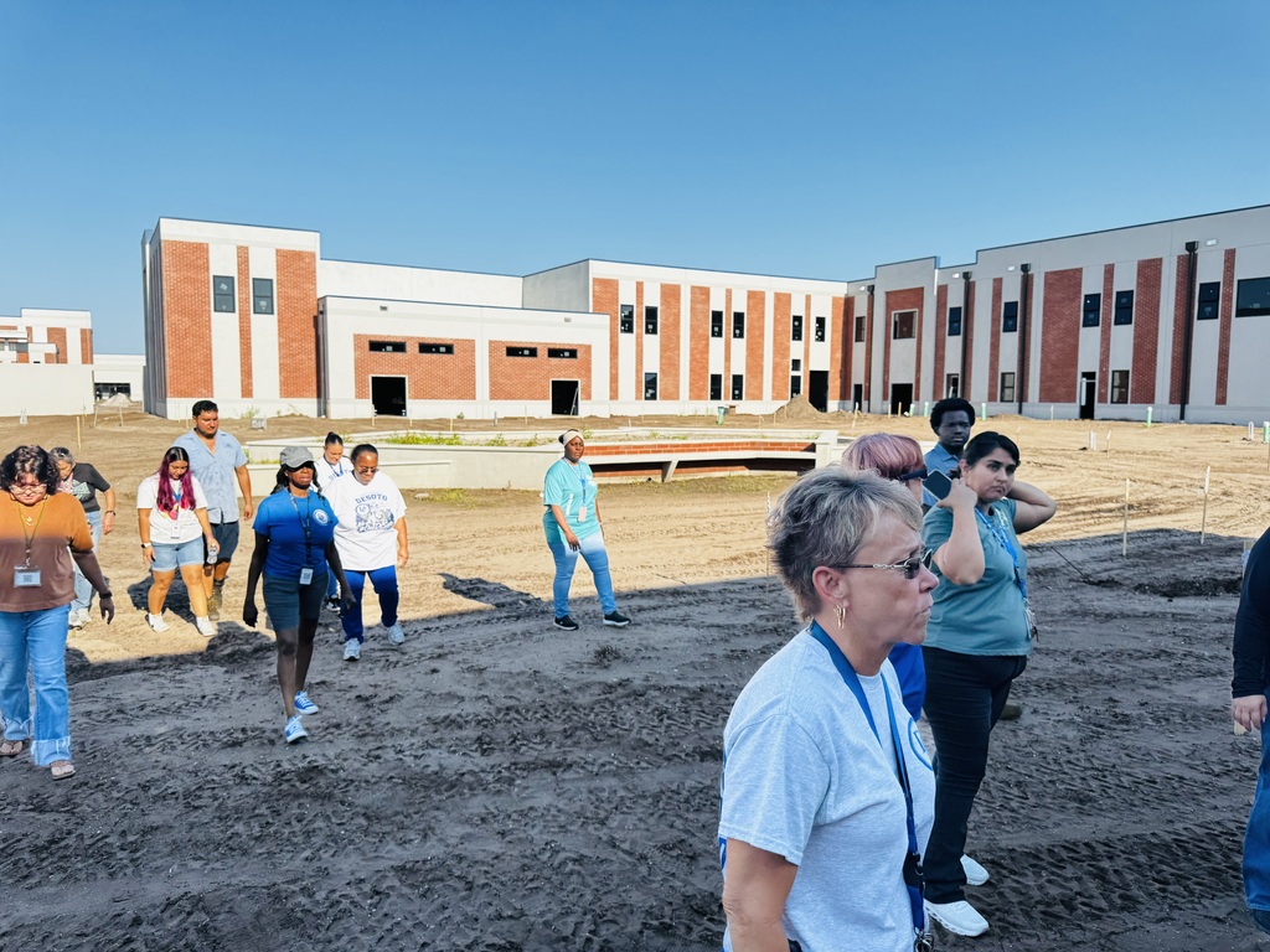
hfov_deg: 71.6
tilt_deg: -4.2
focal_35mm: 24
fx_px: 881
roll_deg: -0.8
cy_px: 476
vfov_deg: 56.8
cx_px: 635
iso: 80
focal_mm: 6.76
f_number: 1.78
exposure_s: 1/3096
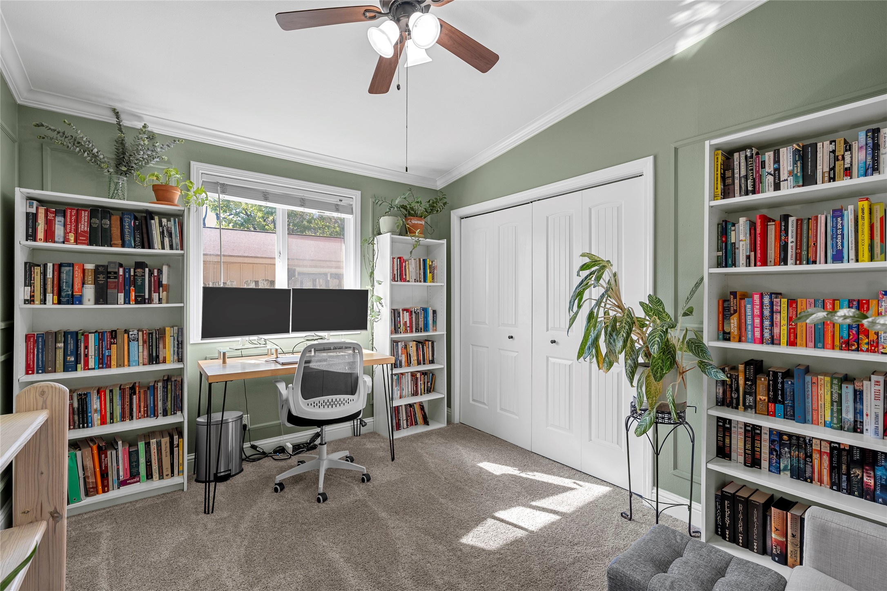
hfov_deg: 96.7
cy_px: 296
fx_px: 394
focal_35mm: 16
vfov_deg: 73.7
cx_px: 444
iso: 160
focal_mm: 16
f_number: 8
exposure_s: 1/2.5
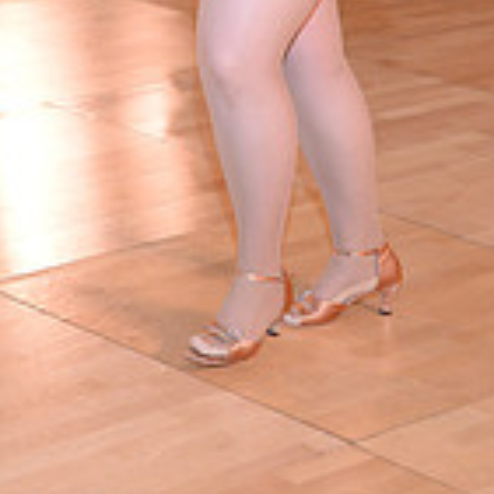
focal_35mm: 167
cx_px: 135
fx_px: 2696
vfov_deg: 10.2
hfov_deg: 10.5
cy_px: -207
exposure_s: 1/200
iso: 2000
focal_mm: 48
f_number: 5.6
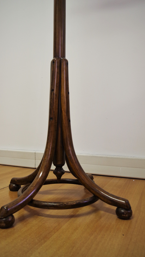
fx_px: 219
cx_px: 69
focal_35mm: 32
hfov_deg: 36.7
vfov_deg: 61.0
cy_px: 129
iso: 800
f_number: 4
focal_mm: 20
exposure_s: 1/60
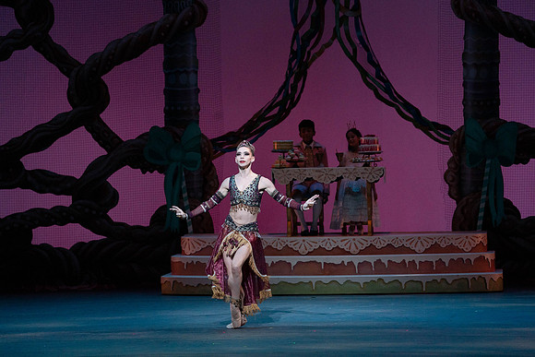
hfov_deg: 10.3
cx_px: 268
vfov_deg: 6.9
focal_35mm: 200
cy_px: 178
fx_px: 2973
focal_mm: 200
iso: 3200
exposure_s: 1/320
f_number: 5.6
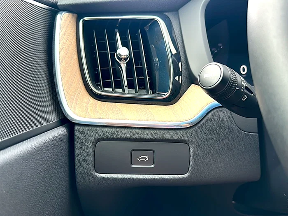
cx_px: 144
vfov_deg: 54.9
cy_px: 108
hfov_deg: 69.4
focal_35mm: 25
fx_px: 208
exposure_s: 1/123
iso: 64
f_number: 1.78
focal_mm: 6.86
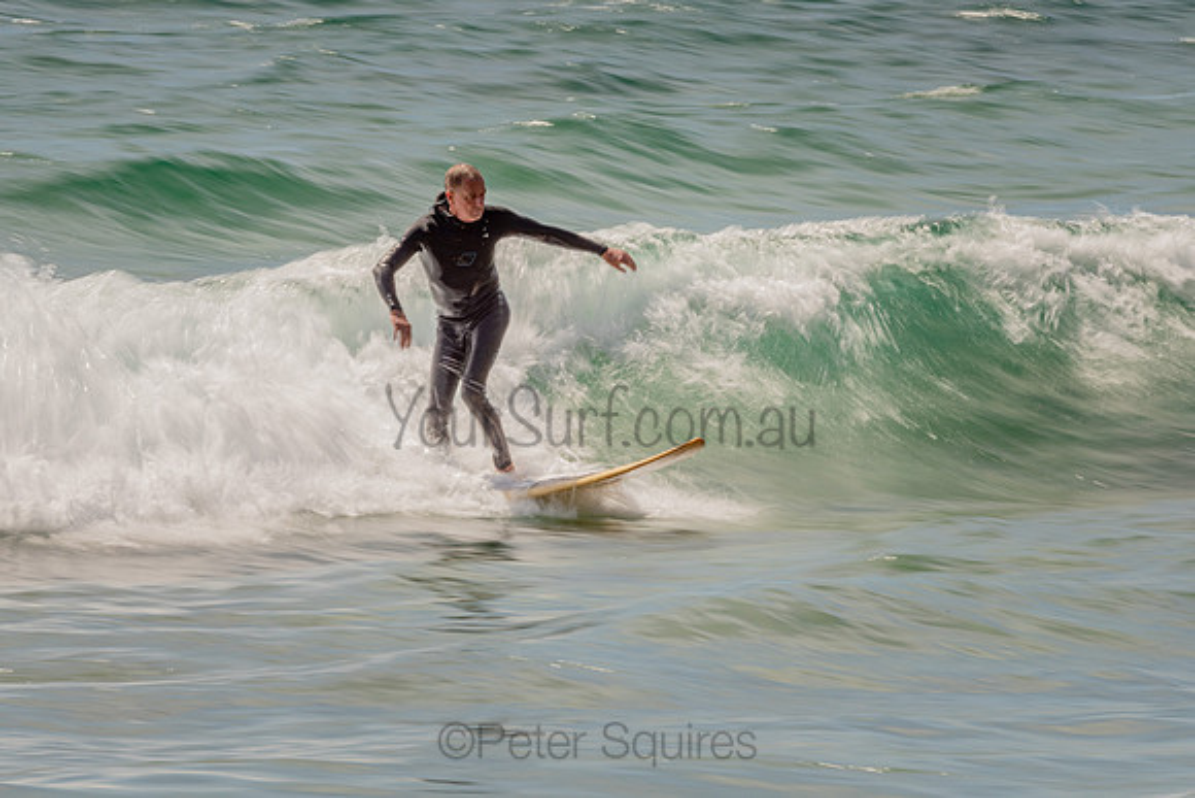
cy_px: 348
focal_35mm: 613
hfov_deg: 3.4
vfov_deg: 2.2
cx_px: 522
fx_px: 20353
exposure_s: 1/20
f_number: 25
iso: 64
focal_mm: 500
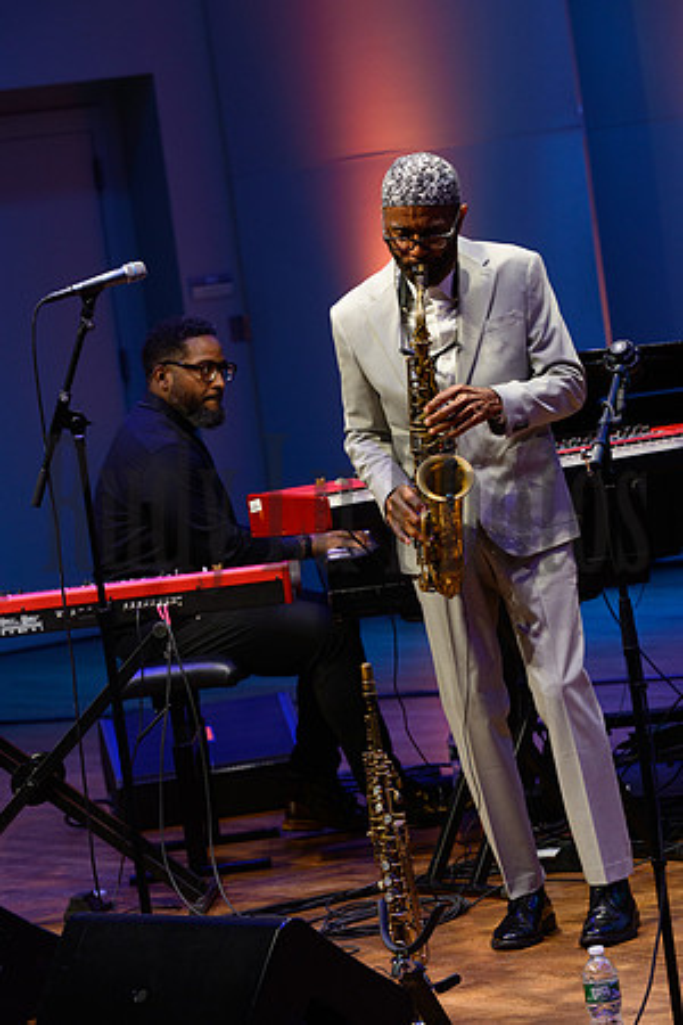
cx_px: 342
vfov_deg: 12.5
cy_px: 512
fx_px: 4695
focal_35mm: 165
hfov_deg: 8.3
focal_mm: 165
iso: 3200
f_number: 8
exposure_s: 1/250
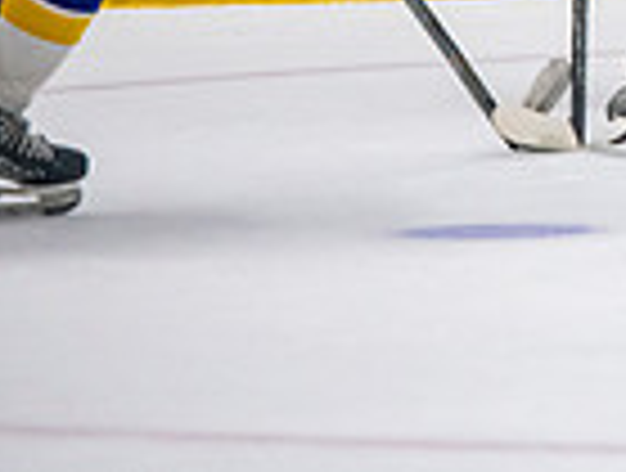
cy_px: -389
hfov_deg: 2.8
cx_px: 1288
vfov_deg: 2.1
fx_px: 12710
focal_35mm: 701
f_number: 3.2
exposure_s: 1/640
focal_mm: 170
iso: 2000
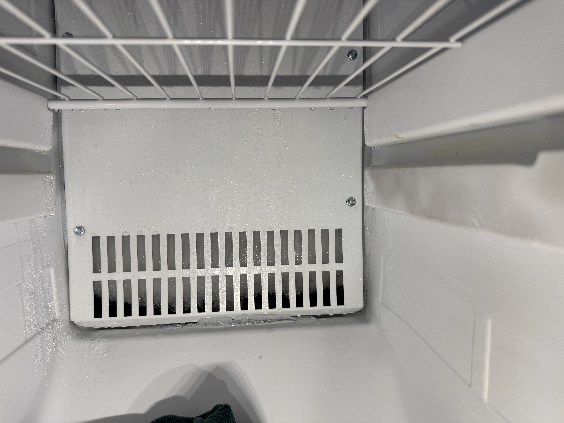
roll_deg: +1.0
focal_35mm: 24
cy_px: 212
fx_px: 391
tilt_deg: -1.8
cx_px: 282
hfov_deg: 71.6
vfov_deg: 56.8
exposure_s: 1/154
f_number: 1.78
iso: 64
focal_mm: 6.76
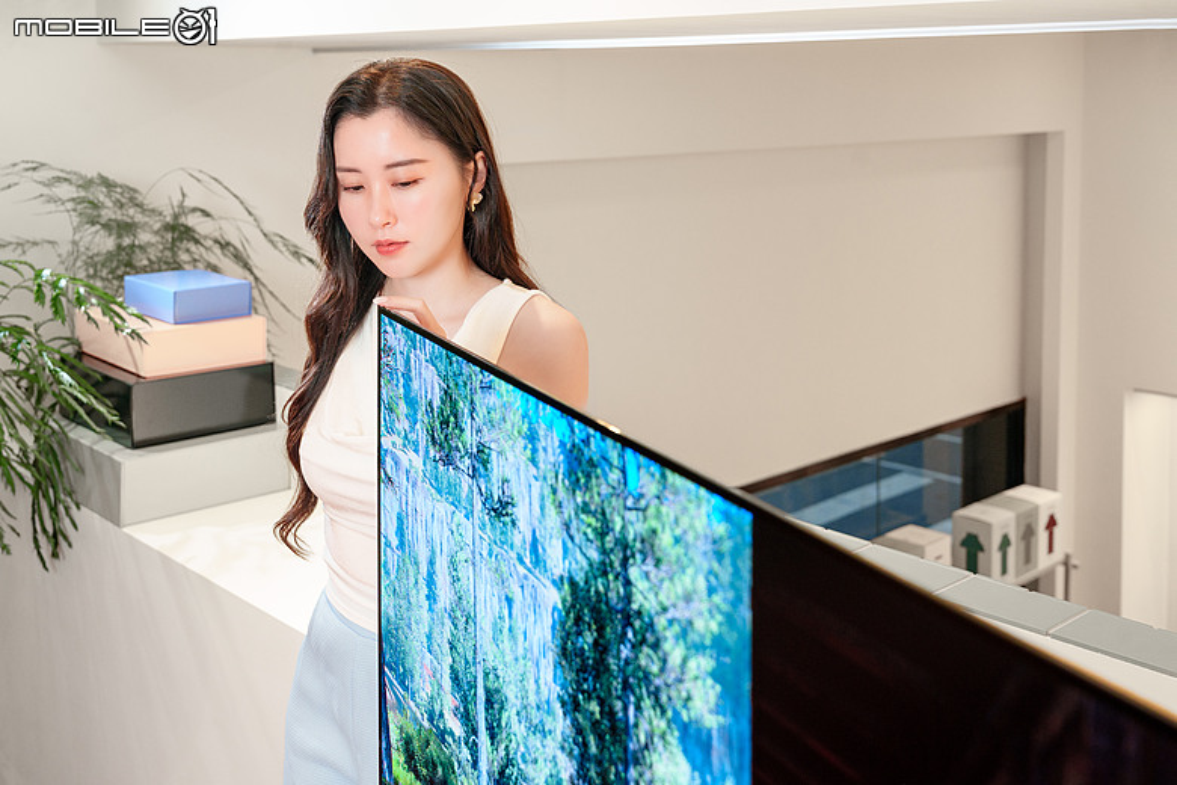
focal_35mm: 42
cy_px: 392
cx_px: 588
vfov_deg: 31.9
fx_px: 1373
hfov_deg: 46.4
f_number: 5.6
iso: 800
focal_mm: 42
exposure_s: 1/100
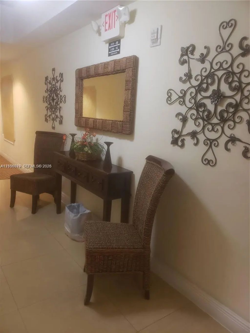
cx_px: 125
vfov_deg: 67.3
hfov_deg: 53.1
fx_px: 250
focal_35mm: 26
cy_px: 166
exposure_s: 1/13
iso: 250
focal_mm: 4.3
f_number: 1.5
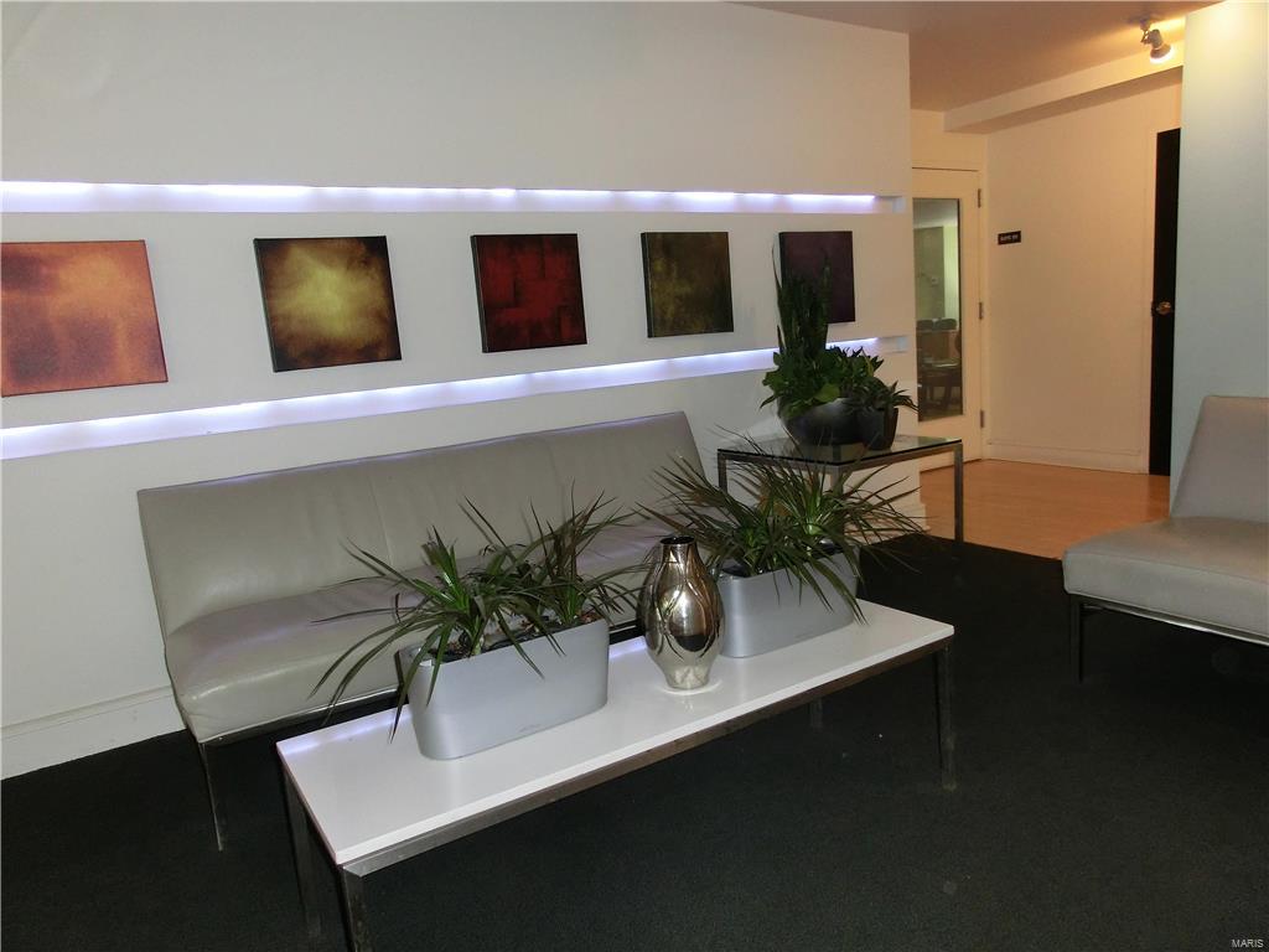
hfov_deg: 71.6
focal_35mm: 24
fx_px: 880
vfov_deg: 56.8
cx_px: 634
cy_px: 476
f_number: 3
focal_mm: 4.24
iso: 400
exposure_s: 1/60
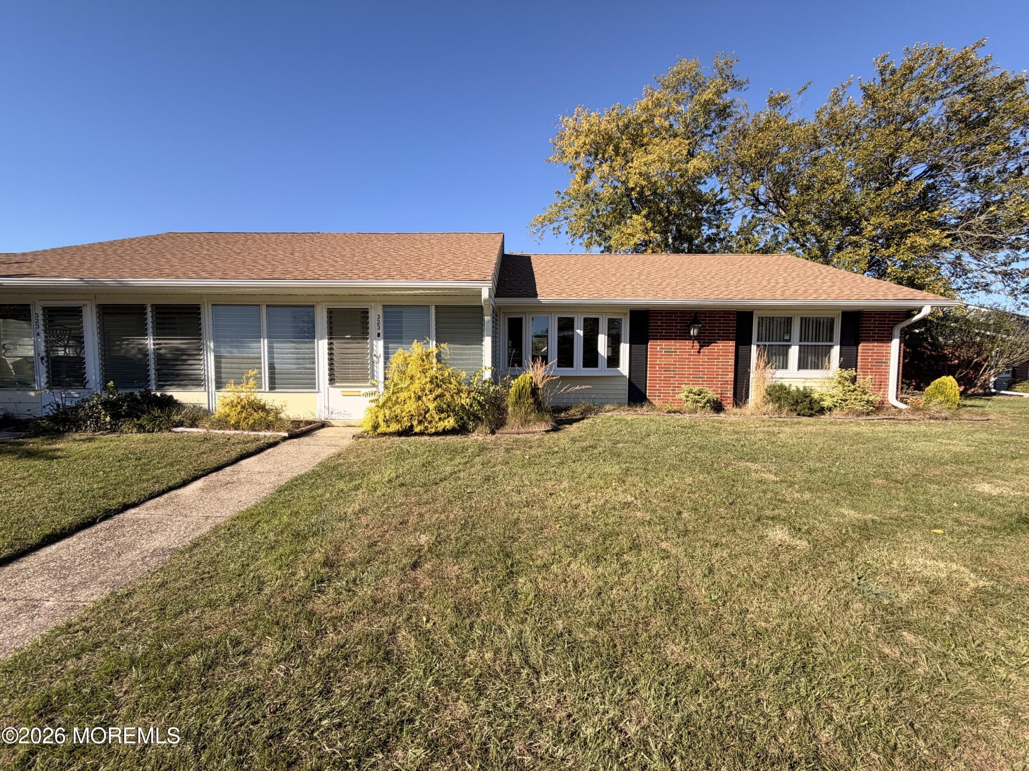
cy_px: 386
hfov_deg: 102.1
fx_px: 416
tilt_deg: -3.3
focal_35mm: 14
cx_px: 514
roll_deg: -0.3
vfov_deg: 85.7
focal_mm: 2.22
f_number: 2.2
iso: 32
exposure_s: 1/770
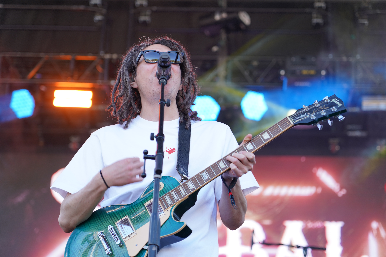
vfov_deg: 13.0
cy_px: 128
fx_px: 1126
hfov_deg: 19.5
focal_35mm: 105
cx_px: 193
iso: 200
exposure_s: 1/125
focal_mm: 105
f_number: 4
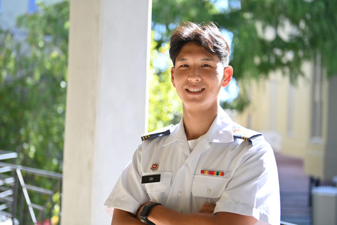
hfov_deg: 32.4
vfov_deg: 21.9
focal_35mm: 62
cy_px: 112
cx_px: 168
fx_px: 580
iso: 400
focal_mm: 62
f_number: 2.8
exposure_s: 1/800
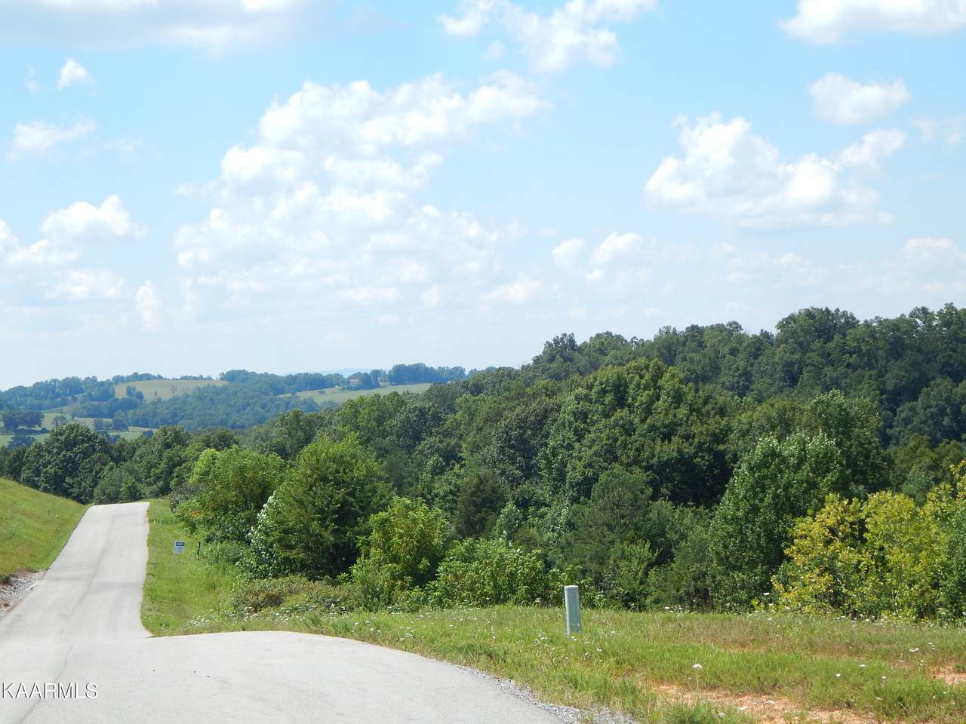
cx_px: 483
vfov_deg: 21.3
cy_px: 362
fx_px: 1926
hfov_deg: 28.2
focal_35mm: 69
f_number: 4.1
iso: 125
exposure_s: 1/800
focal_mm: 12.3
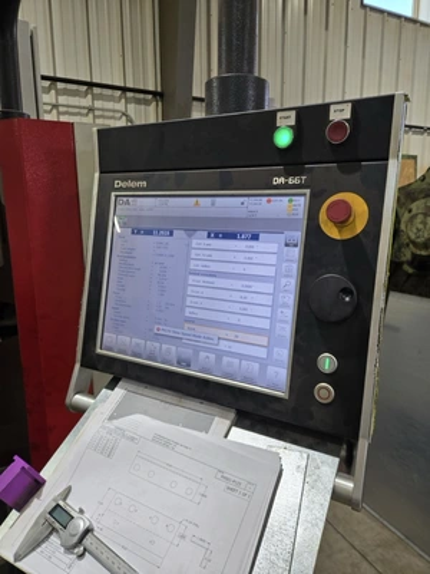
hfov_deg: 58.9
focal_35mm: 23
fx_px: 381
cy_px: 287
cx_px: 215
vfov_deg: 73.9
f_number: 1.8
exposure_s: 1/180
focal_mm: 5.4
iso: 64
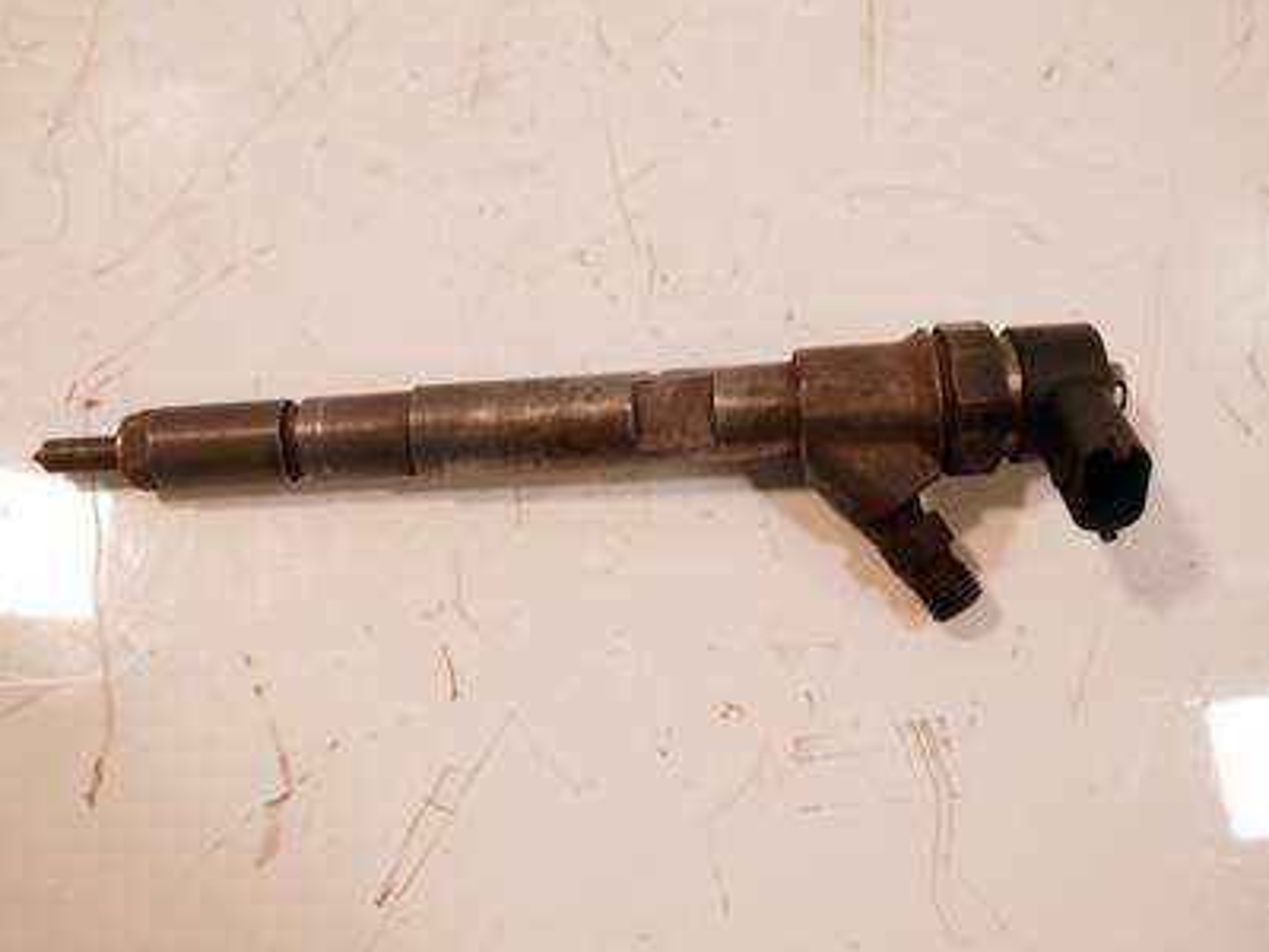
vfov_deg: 39.7
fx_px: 1320
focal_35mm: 36
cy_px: 460
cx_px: 657
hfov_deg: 51.3
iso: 320
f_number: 3.5
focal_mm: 15
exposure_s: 1/60
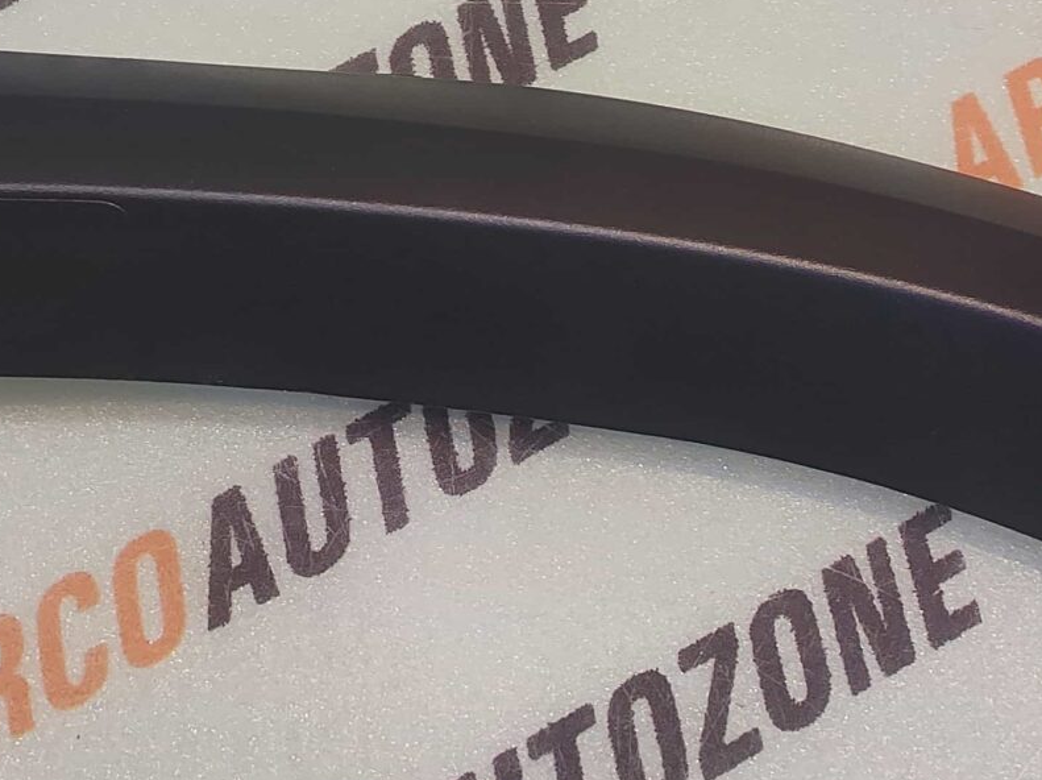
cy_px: 96
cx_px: 128
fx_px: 1654
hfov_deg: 33.3
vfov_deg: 25.8
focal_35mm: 55
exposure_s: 1/33
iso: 110
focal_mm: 4.74
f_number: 1.79
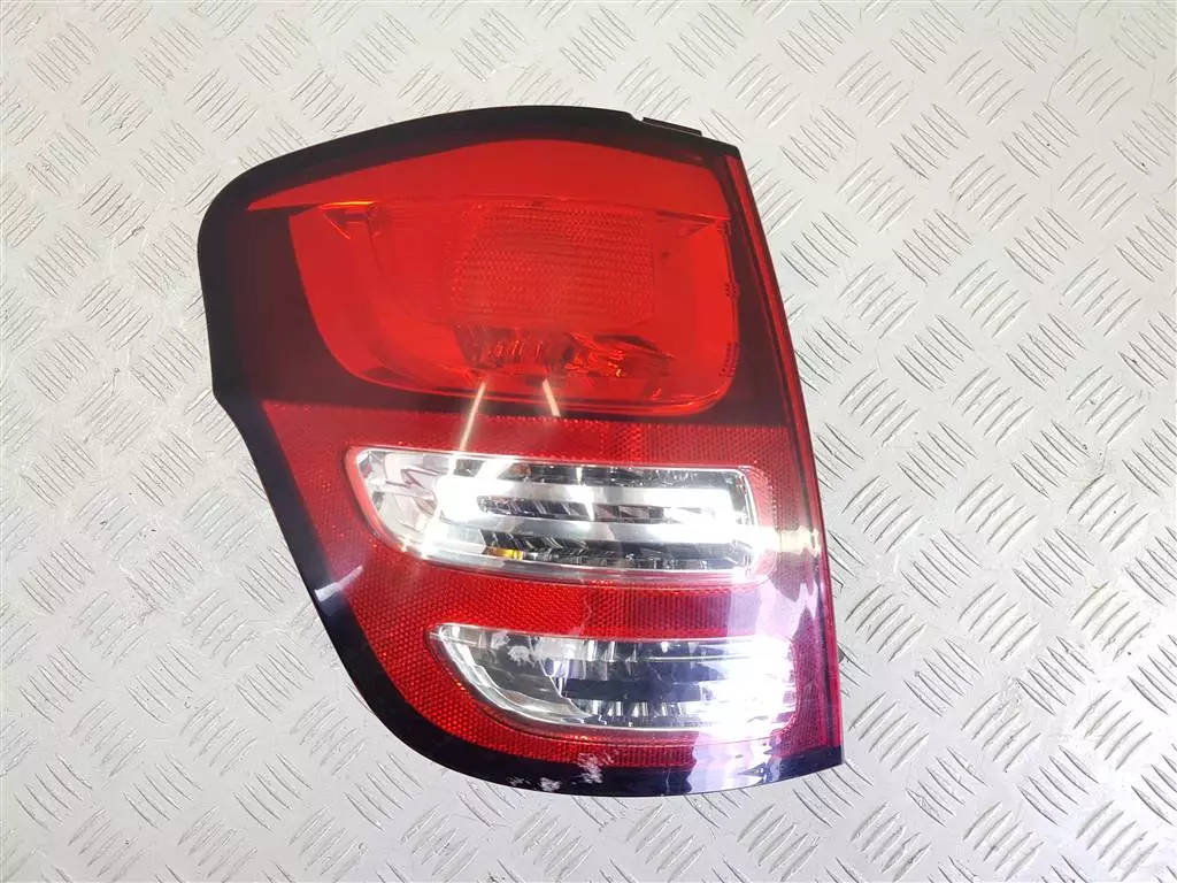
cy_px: 442
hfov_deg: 67.3
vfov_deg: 53.1
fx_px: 884
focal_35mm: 26
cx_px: 588
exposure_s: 1/50
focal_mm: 4.2
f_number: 1.7
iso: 50
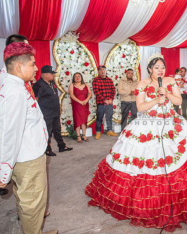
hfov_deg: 39.9
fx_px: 242
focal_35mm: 35
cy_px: 114
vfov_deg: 51.5
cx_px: 159
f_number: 3.2
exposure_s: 1/160
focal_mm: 24
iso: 800
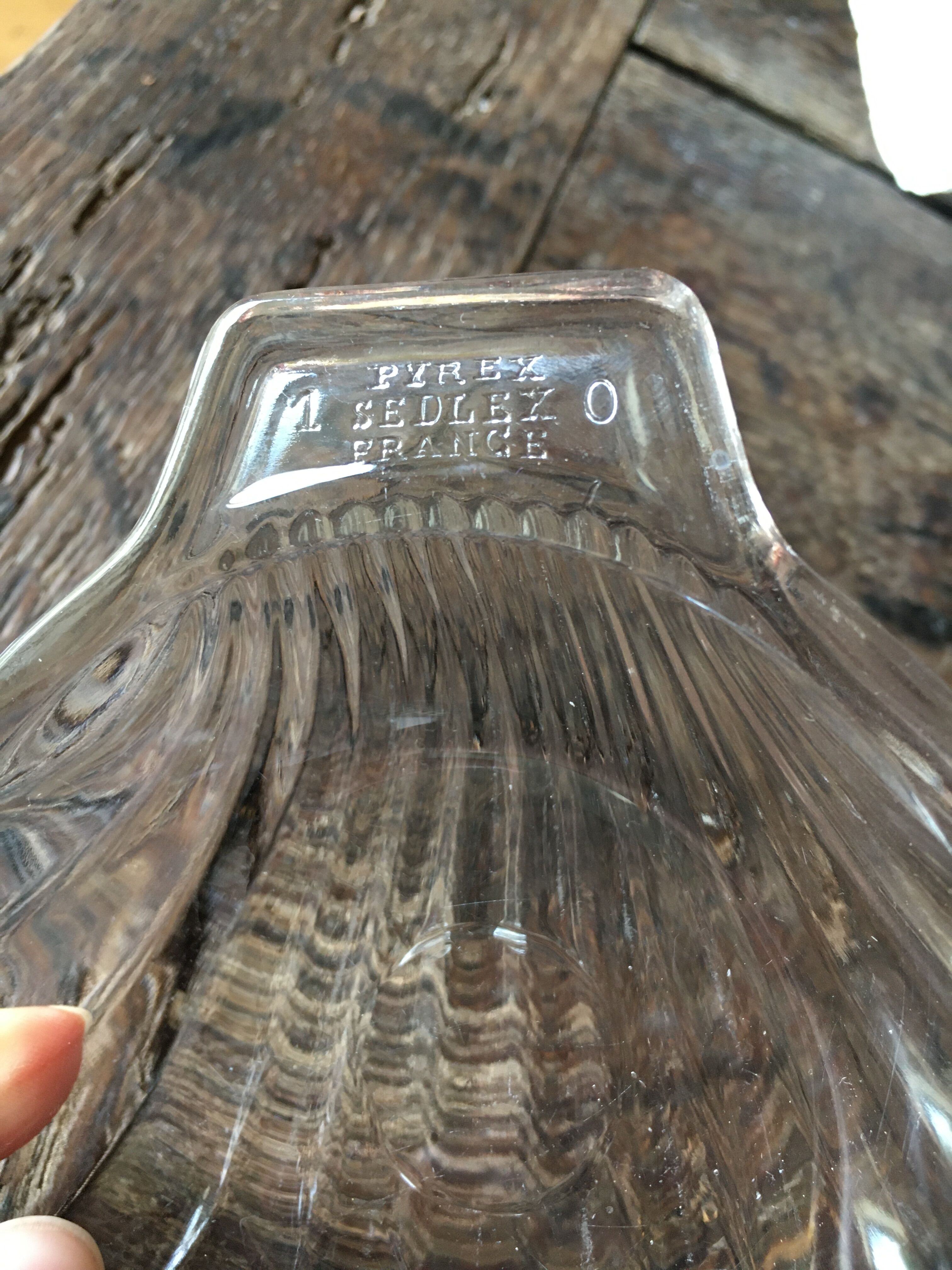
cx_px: 476
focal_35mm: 29
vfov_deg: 61.7
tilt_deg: -57.5
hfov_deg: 48.2
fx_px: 1063
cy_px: 635
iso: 160
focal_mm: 4.15
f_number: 2.2
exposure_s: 1/33
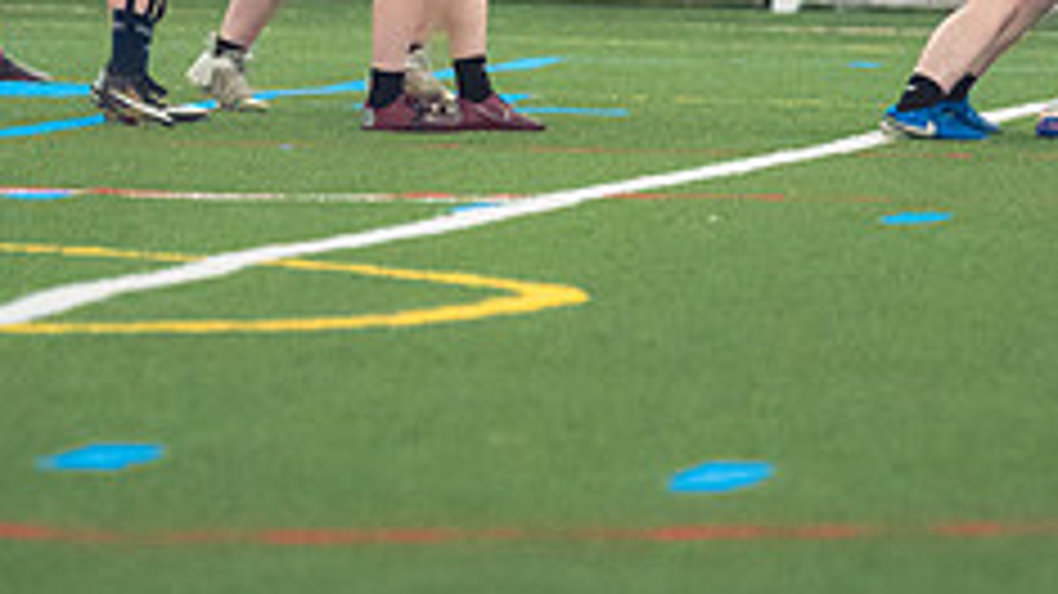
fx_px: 21174
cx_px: 540
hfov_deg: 2.9
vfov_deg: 1.6
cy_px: -81
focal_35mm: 755
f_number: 2.8
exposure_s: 1/320
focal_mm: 195
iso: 4000
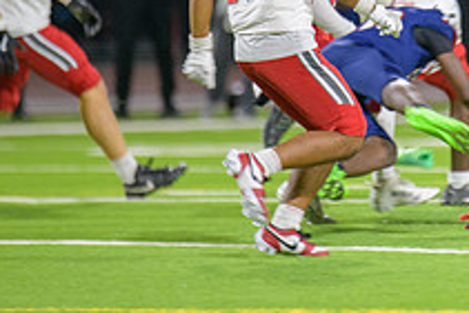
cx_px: 547
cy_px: 43
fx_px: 10729
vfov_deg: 1.7
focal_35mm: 823
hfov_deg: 2.5
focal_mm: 300
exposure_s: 1/250
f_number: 2.8
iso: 1250
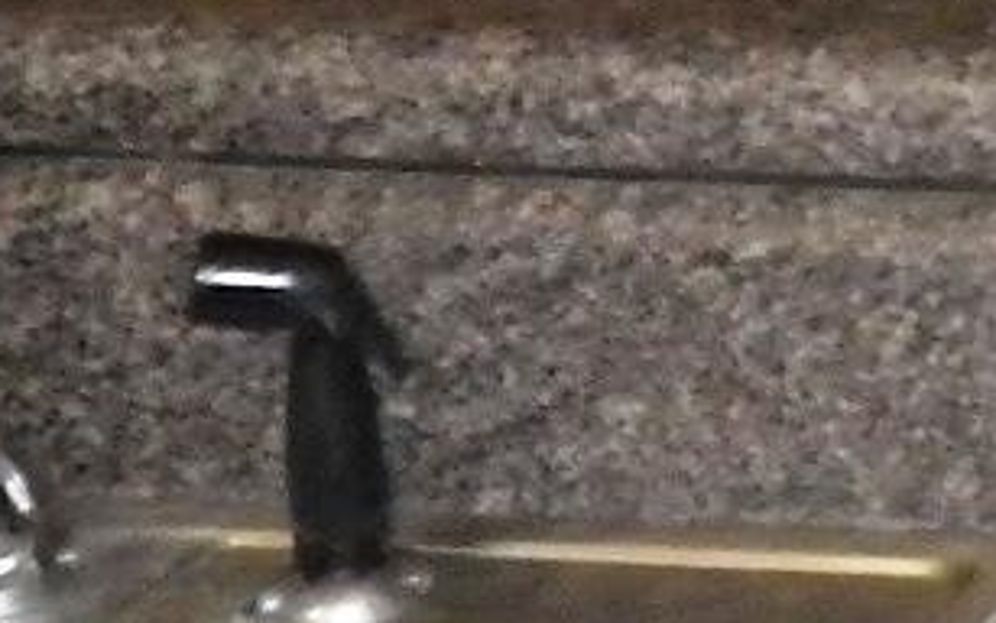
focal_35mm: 198
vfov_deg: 6.3
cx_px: 2972
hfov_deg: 8.8
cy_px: -957
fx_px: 5376
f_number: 3.5
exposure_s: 1/50
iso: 400
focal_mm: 5
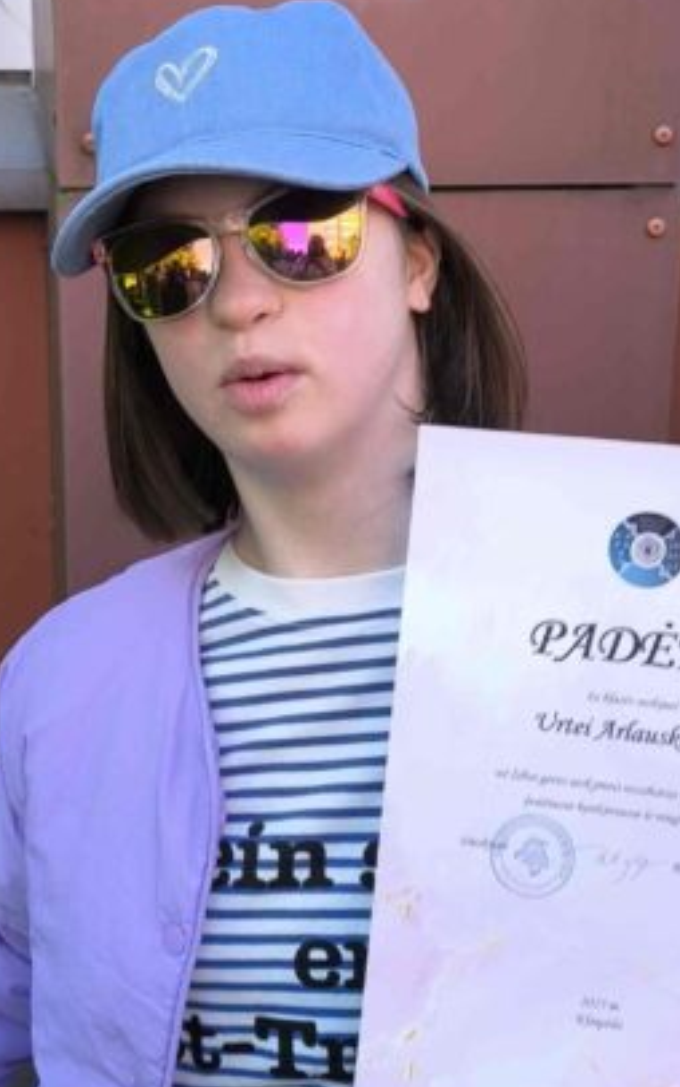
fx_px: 1778
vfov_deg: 34.0
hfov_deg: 21.6
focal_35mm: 60
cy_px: 570
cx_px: 281
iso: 64
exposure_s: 1/100
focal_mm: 6.14
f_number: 1.65
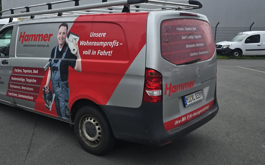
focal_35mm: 37
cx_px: 79
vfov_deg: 34.4
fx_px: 267
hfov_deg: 51.3
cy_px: 79
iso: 12
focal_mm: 6.3
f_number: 1.7
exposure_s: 1/816
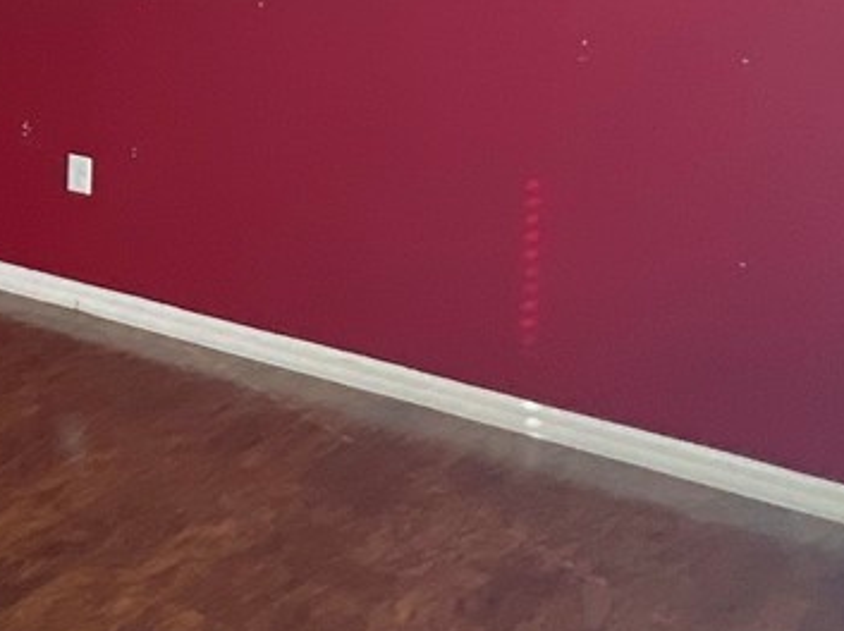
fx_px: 1437
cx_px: -533
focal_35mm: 59
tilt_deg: -4.1
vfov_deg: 22.5
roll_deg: -0.7
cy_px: -160
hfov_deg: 23.4
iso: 125
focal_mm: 1.57
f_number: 1.8
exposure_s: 1/99
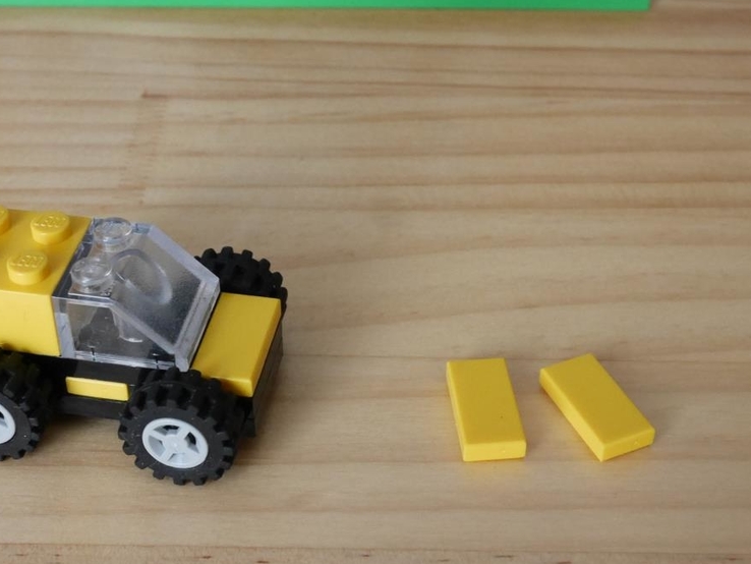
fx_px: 1411
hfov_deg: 29.8
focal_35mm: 65
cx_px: 410
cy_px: 272
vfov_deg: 22.6
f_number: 9
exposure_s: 1/60
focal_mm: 20
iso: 2000
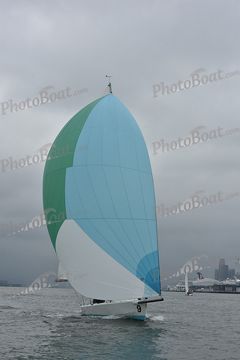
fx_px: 700
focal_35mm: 70
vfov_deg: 28.8
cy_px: 180
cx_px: 120
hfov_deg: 19.5
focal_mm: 70
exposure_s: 1/800
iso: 400
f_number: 10
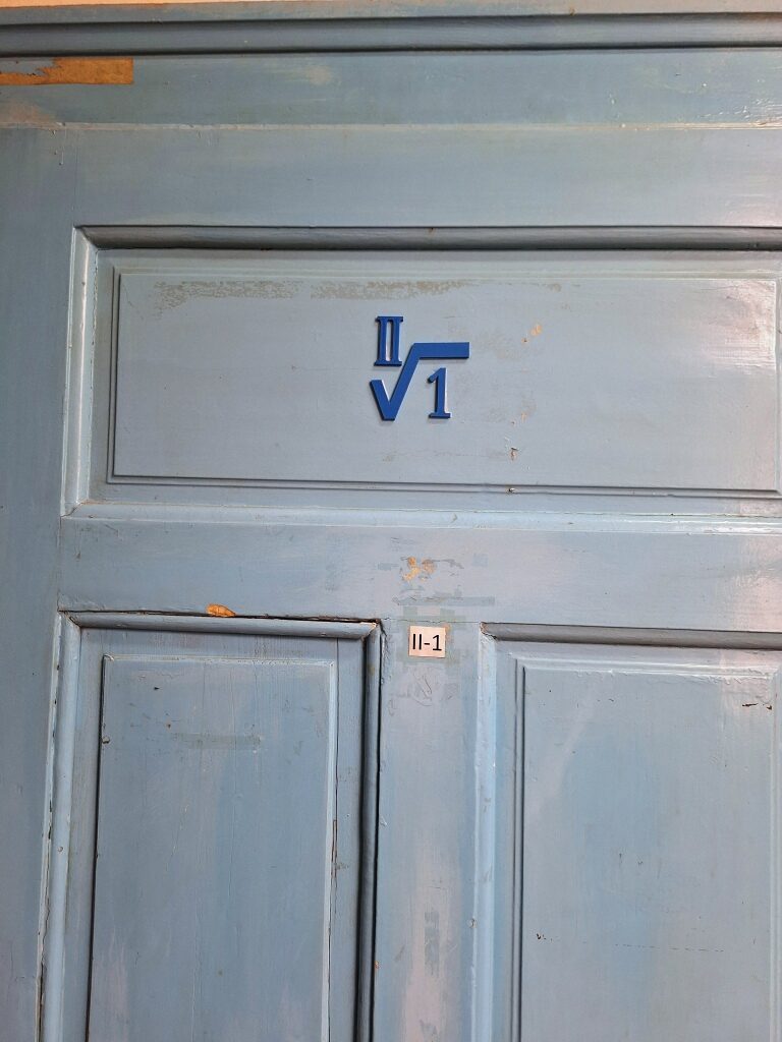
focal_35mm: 23
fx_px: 693
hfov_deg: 58.9
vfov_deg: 73.9
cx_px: 391
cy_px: 521
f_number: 1.8
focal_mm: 5.54
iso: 125
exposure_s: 1/50
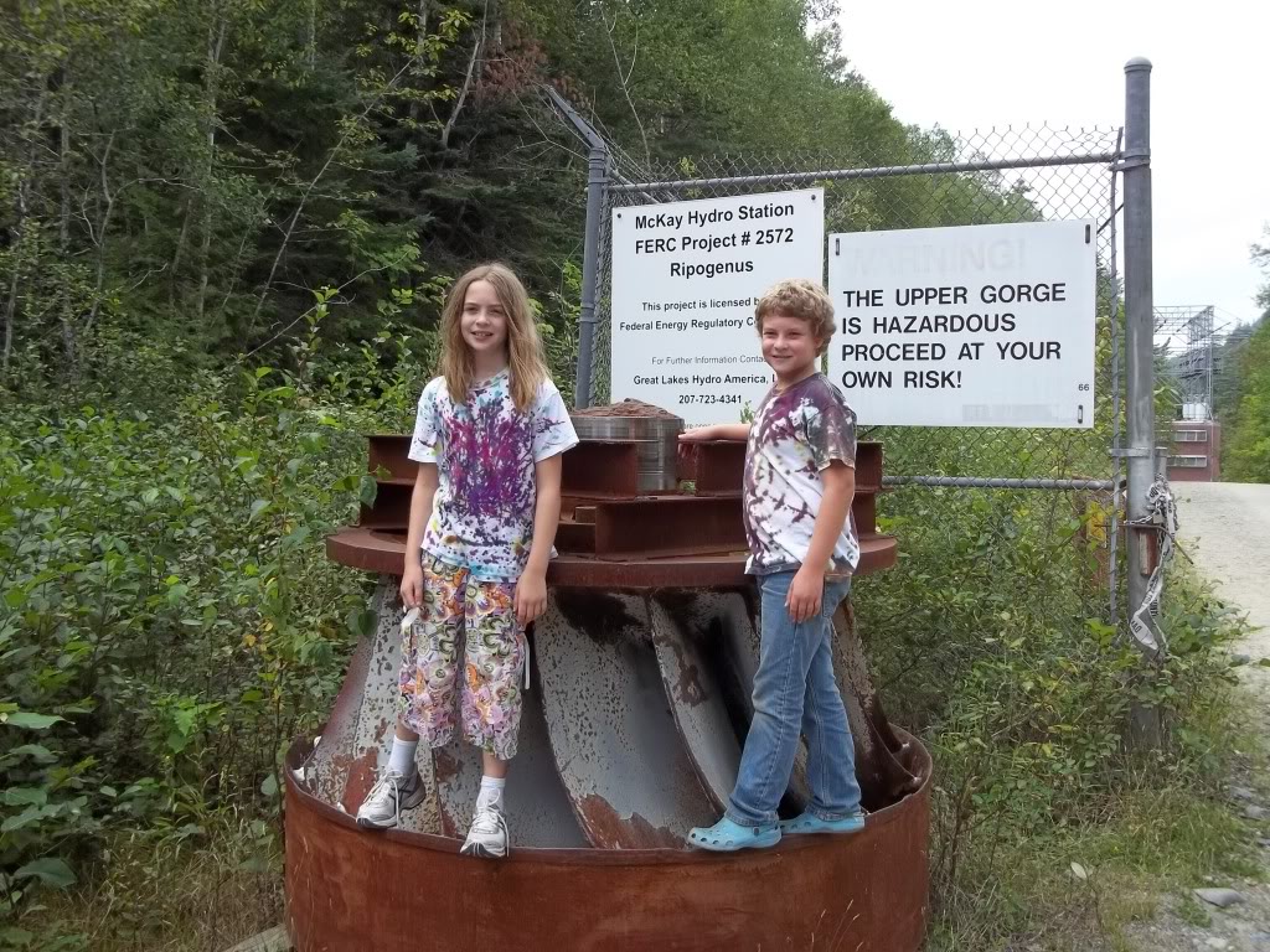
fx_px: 1174
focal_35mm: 32
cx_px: 635
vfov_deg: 44.2
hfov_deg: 56.8
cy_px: 476
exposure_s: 1/400
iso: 64
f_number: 2.9
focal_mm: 5.7
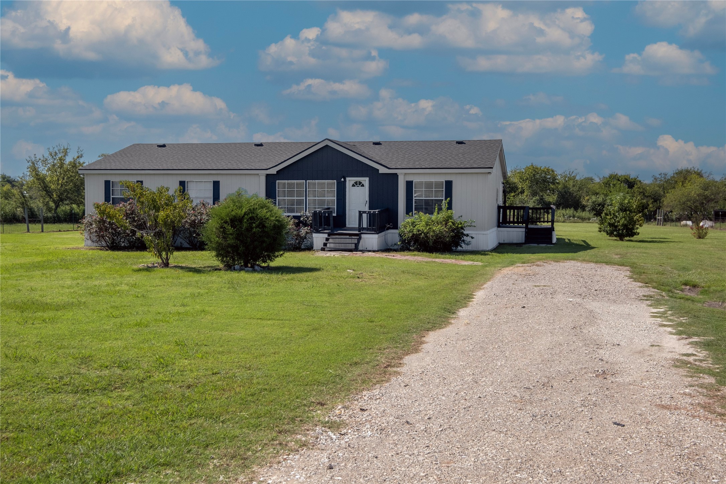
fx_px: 726
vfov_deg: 36.9
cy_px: 242
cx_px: 363
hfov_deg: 53.1
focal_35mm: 36
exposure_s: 1/500
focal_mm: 24
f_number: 8
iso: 200
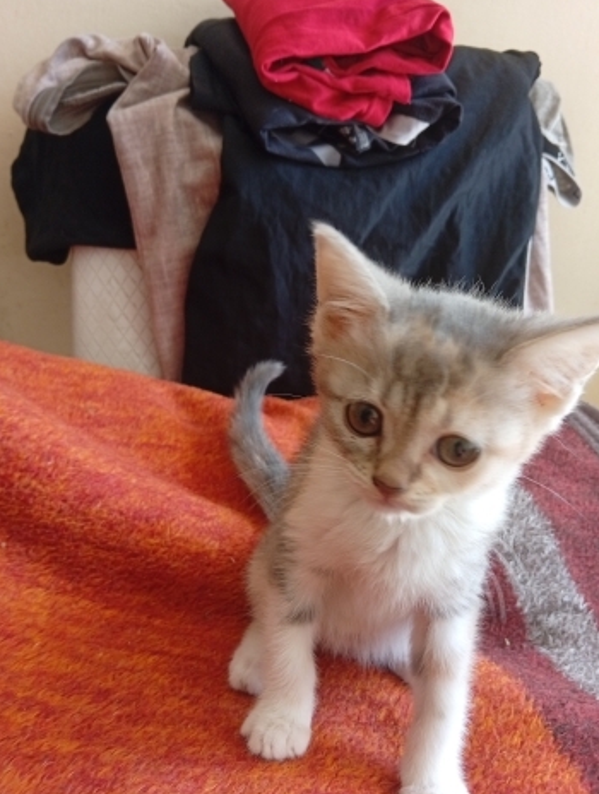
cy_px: 392
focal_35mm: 28
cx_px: 285
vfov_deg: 63.3
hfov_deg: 49.9
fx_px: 644
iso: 203
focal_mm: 3.96
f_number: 1.8
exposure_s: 1/50
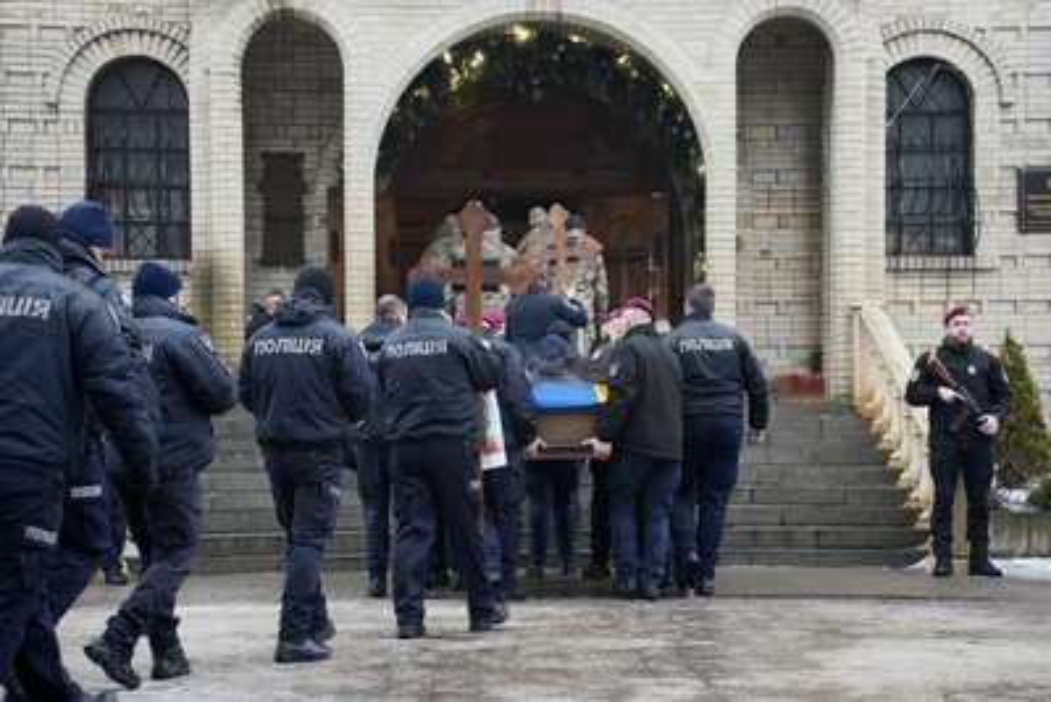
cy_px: 351
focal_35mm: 75
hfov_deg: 27.0
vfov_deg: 18.2
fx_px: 2190
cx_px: 526
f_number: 4
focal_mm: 75
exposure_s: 1/160
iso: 800
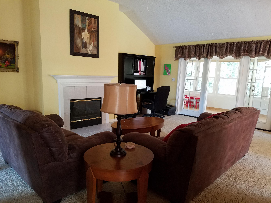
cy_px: 102
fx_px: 204
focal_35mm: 26
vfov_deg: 53.1
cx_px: 136
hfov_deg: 67.3
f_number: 1.7
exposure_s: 1/20
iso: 250
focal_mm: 4.2
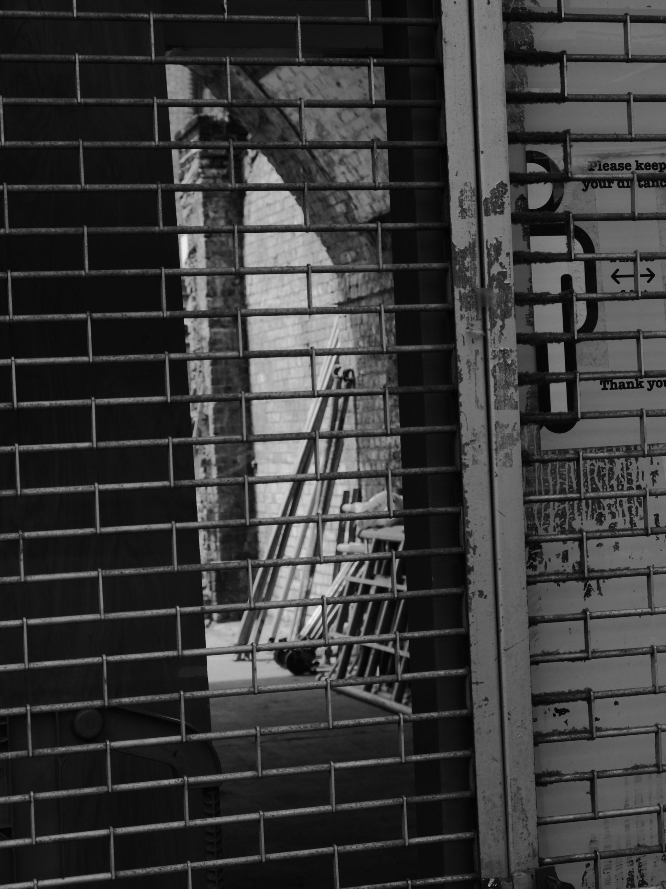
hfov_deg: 21.0
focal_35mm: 70
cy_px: 435
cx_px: 330
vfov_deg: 27.8
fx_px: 1796
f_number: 7.1
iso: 800
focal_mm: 42.5
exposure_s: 1/1000
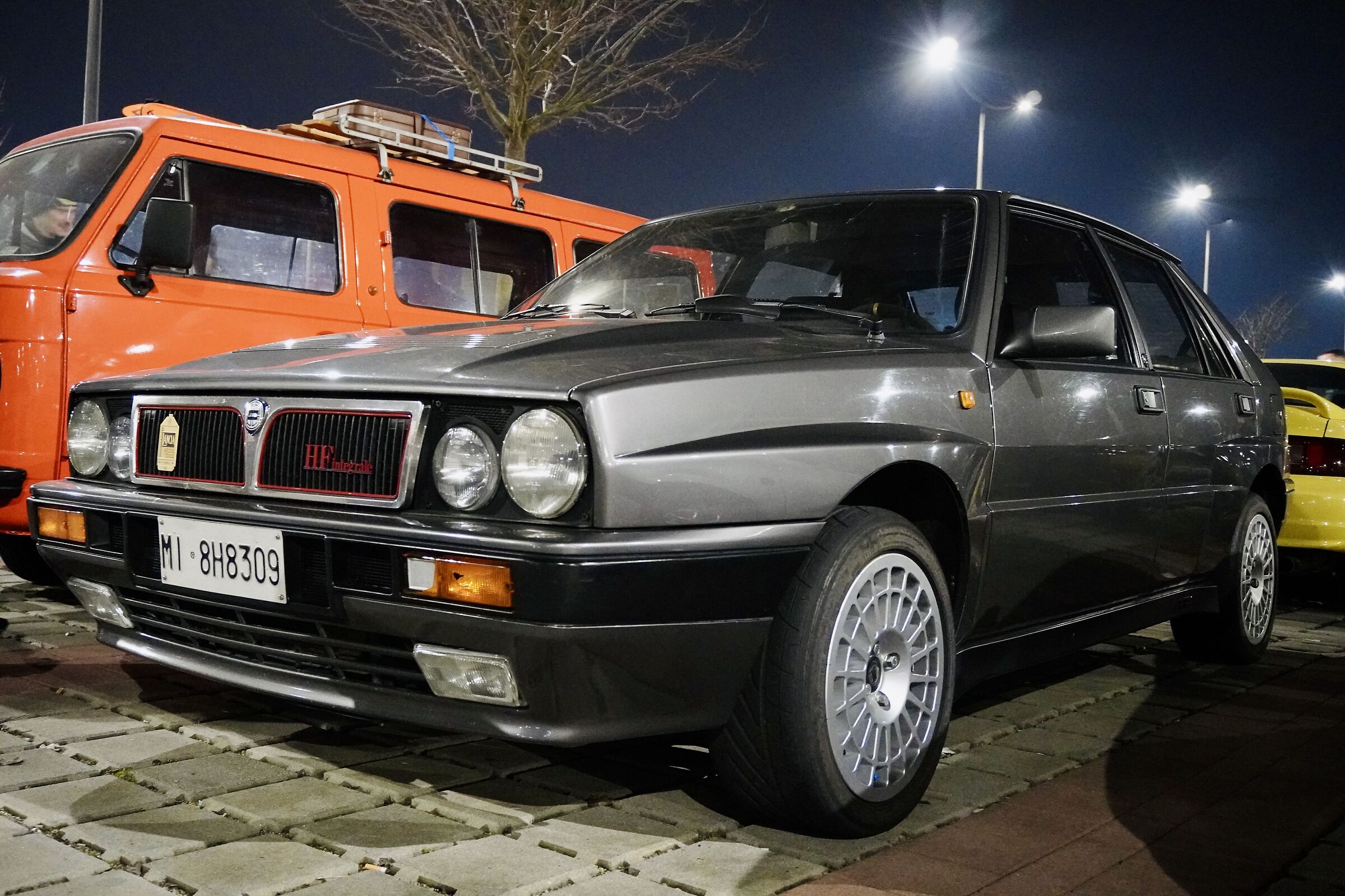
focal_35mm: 34
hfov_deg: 55.1
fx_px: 1289
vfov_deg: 38.4
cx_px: 672
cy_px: 448
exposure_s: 1/20
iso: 6400
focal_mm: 23
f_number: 4.5
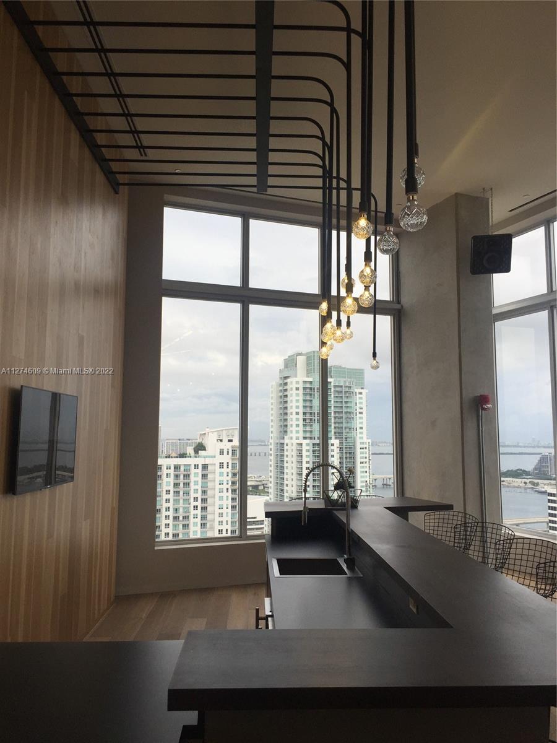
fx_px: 622
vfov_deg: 61.7
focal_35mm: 29
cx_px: 278
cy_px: 372
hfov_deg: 48.2
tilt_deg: +5.0
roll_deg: +0.2
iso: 32
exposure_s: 1/608
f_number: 2.2
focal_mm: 4.15
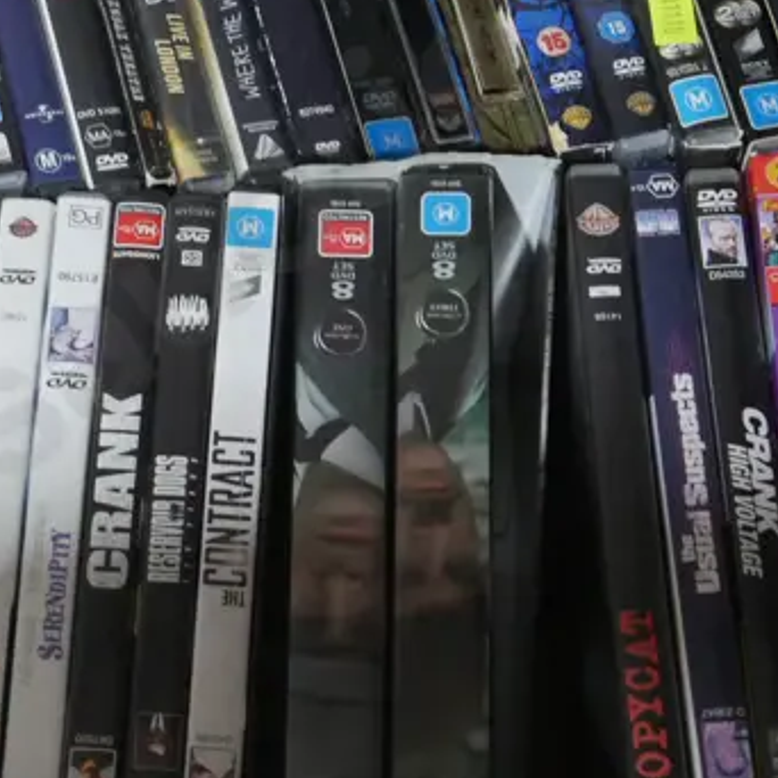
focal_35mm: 127
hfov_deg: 13.7
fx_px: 3229
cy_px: 275
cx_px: 202
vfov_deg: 13.7
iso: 2500
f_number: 5.2
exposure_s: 1/60
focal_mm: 24
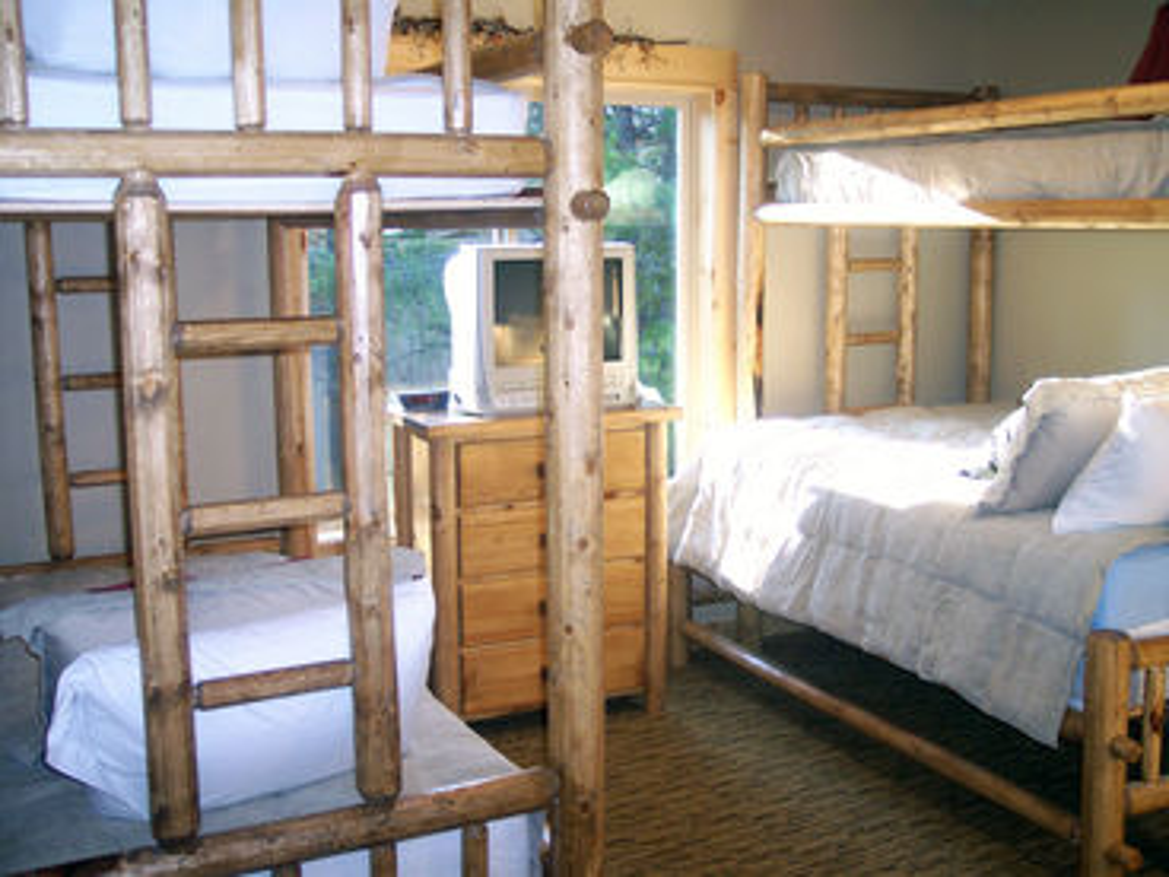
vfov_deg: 37.7
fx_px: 1283
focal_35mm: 38
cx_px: 584
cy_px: 438
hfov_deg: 49.0
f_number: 2.8
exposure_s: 1/30
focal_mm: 8
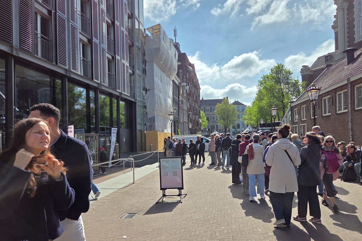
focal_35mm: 24
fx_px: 241
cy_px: 131
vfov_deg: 53.1
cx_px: 181
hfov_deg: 73.7
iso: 80
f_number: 1.8
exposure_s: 1/6839
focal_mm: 5.4
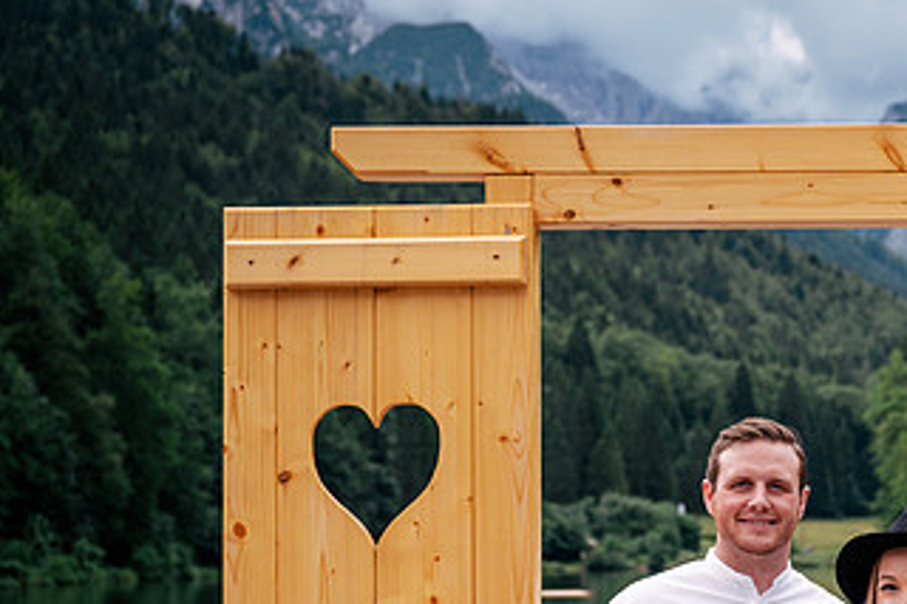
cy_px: 544
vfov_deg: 15.2
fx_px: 2241
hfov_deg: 22.4
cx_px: 802
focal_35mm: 89
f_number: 4
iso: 200
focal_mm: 48
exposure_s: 1/250
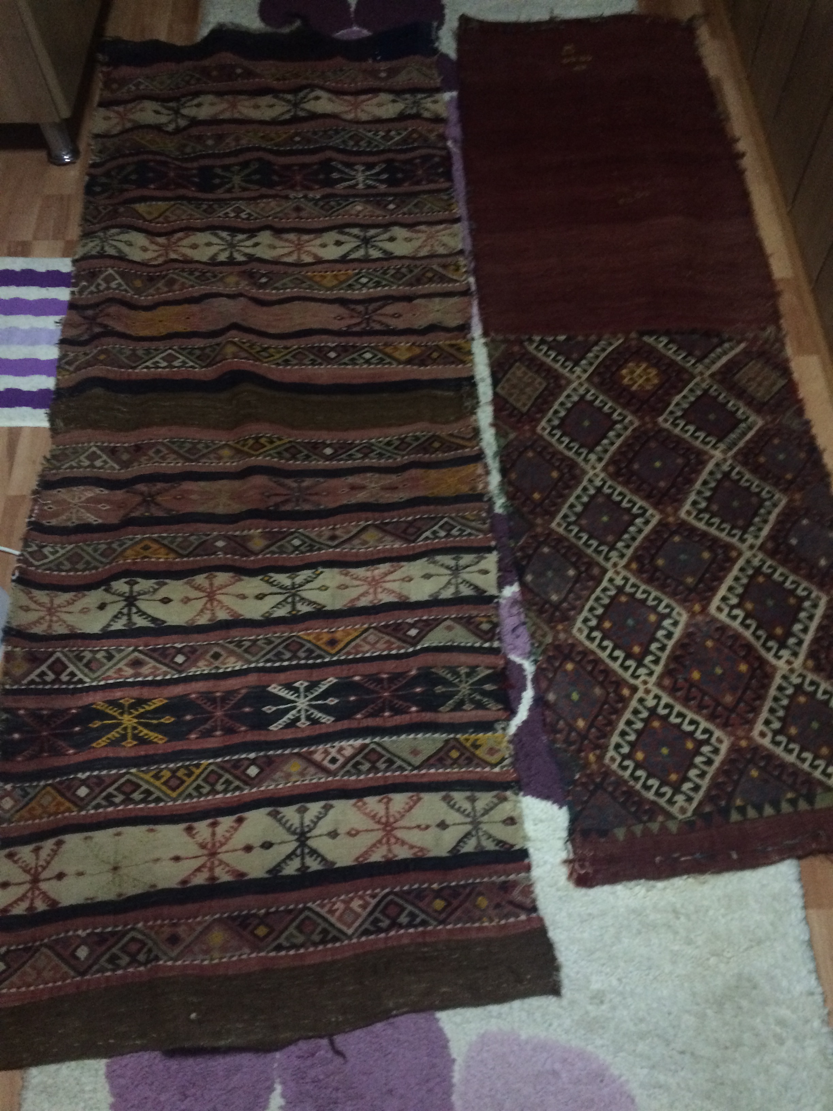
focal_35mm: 29
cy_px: 556
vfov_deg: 61.7
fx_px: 930
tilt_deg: -60.8
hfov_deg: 48.2
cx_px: 416
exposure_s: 1/20
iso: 250
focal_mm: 4.15
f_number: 2.2
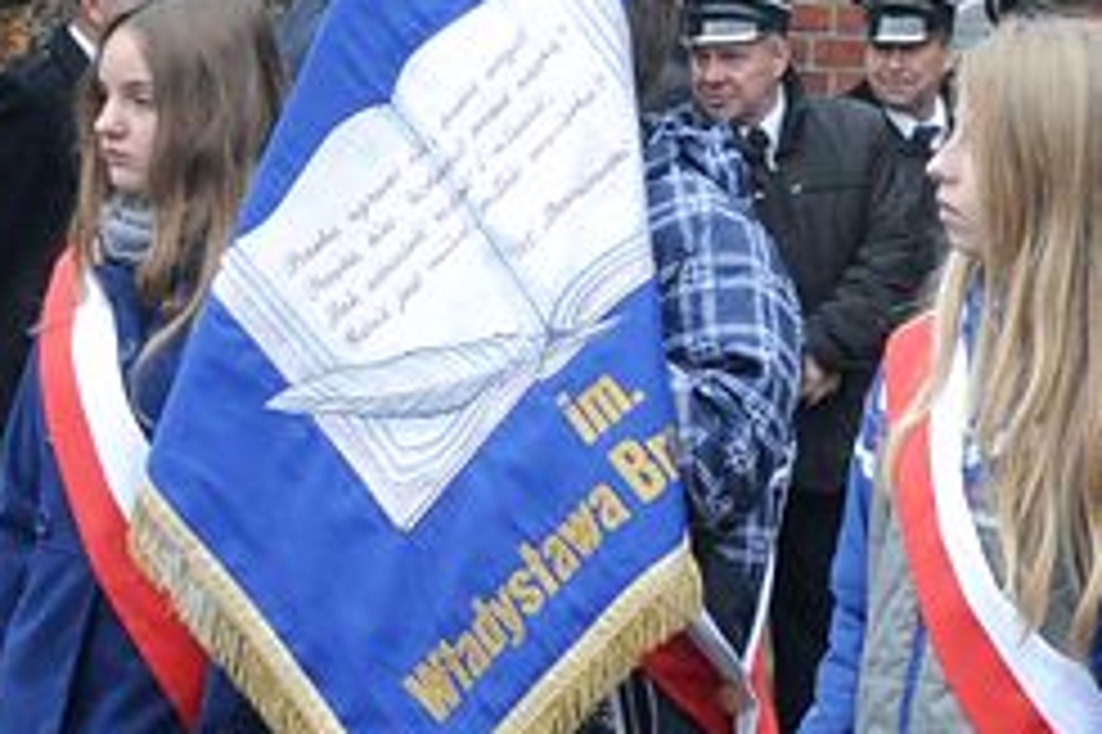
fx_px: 6363
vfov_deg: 6.6
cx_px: 1129
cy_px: 601
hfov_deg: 9.8
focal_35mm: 208
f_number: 8
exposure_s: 1/250
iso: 1600
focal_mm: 40
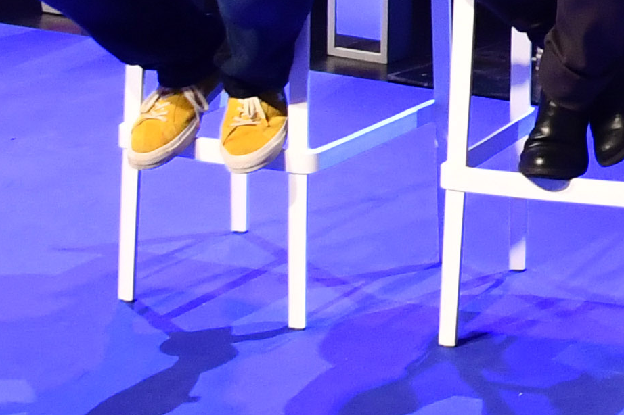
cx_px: 1209
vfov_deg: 8.9
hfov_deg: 12.6
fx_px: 2512
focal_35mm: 145
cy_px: -398
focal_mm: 16
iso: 1600
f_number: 5.6
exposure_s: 1/80
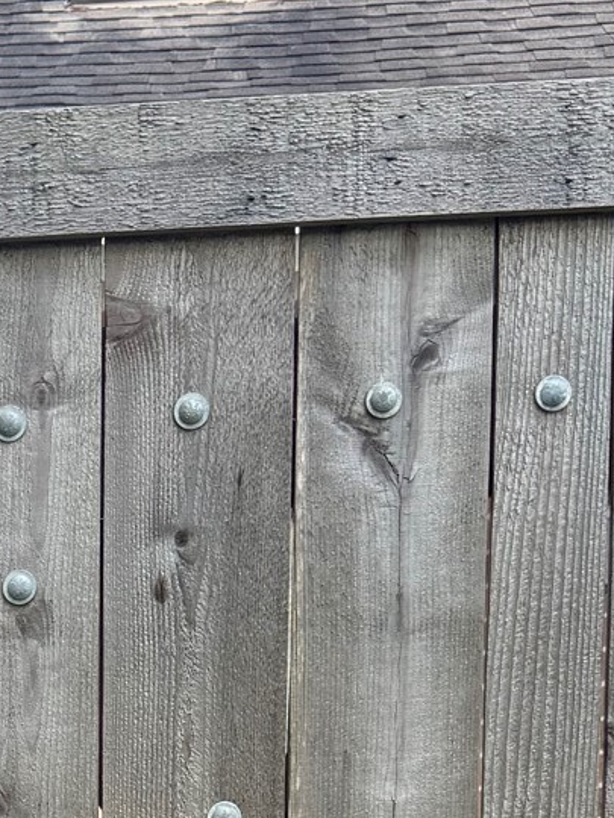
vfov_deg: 19.8
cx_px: -158
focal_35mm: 91
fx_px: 2152
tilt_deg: -8.5
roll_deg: +0.7
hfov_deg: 15.5
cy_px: 1074
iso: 100
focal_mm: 6.76
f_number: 1.78
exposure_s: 1/370
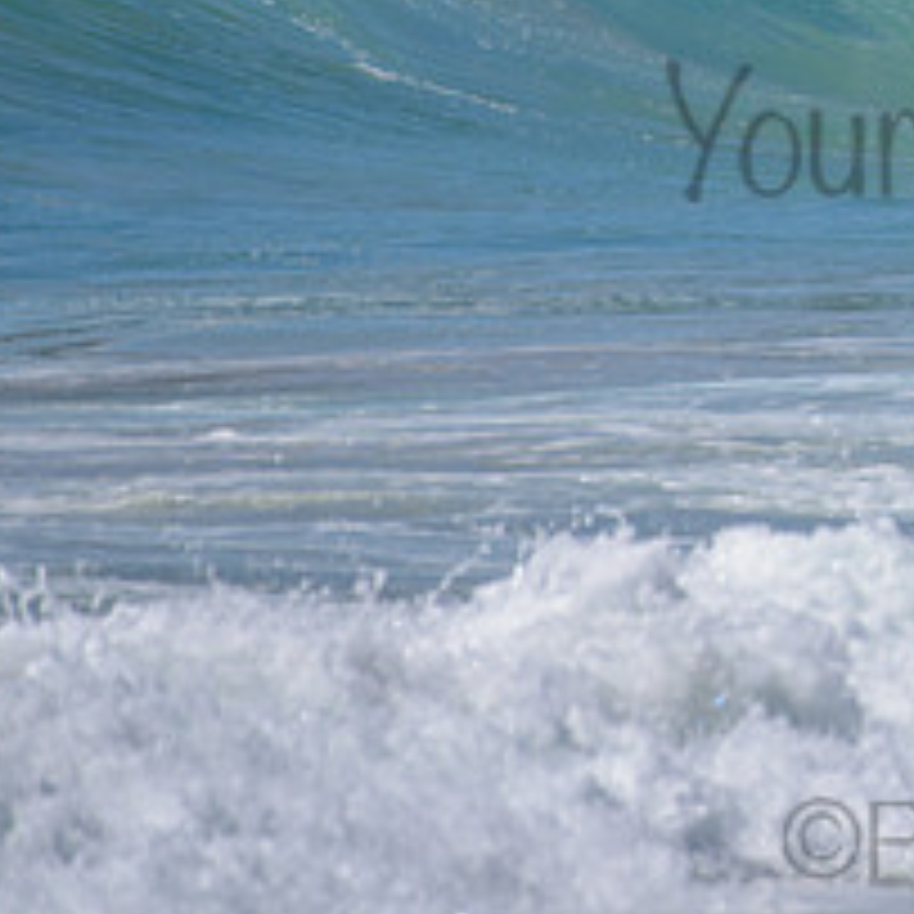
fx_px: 44391
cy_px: 46
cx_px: 1425
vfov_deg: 1.2
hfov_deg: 1.2
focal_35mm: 1486
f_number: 5.6
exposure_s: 1/2000
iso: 100
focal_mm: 500
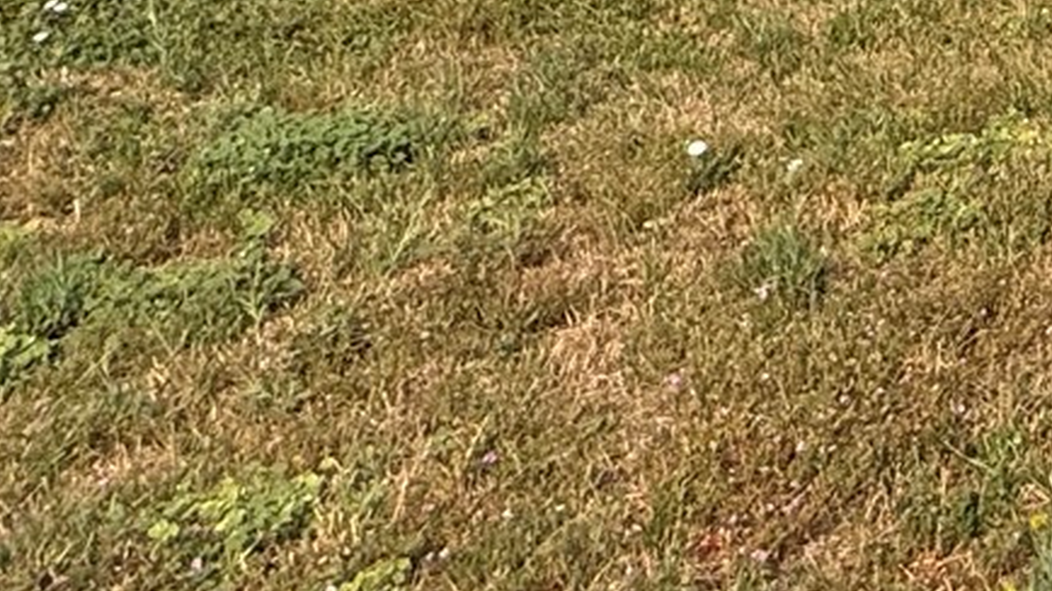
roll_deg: -2.1
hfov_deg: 20.3
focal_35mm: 72
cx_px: 1922
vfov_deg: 13.4
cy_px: -719
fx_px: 2008
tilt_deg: -2.4
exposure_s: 1/1235
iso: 50
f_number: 2.2
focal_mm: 2.22
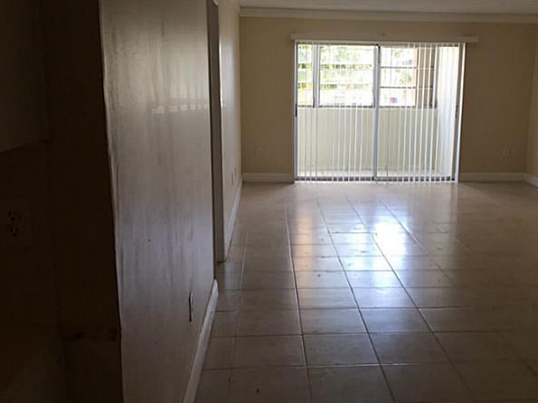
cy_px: 206
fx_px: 606
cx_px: 326
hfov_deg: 47.6
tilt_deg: -9.8
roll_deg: -1.9
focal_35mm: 39
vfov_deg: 36.8
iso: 32
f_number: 2.2
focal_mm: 4.15
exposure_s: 1/60
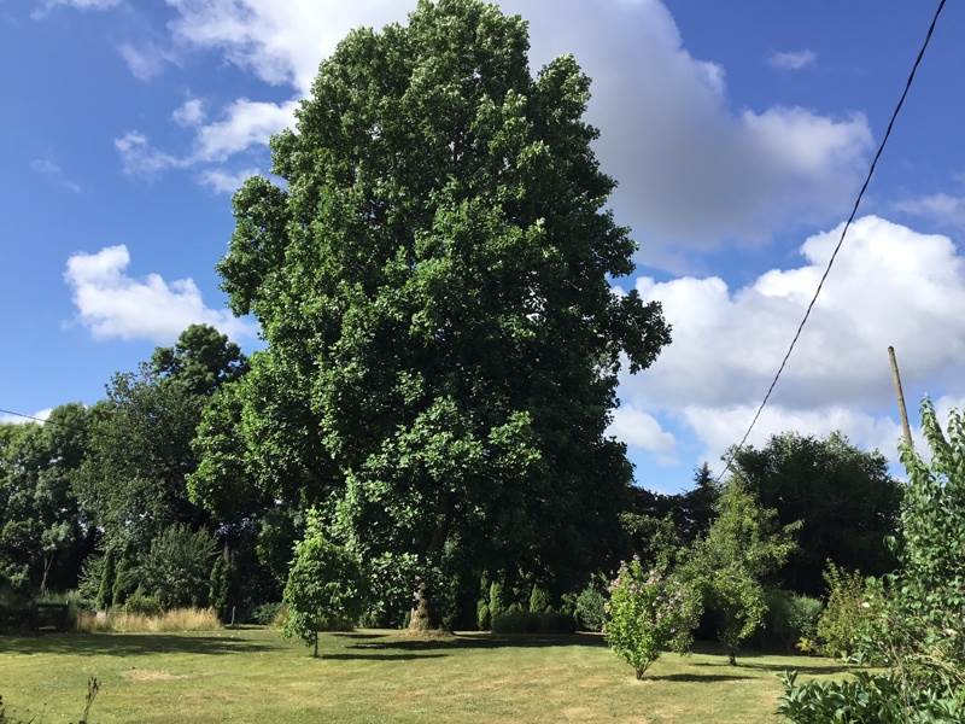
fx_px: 864
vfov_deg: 45.4
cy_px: 362
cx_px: 482
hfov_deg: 58.4
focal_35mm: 31
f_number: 2.4
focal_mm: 3.3
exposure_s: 1/1058
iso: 25
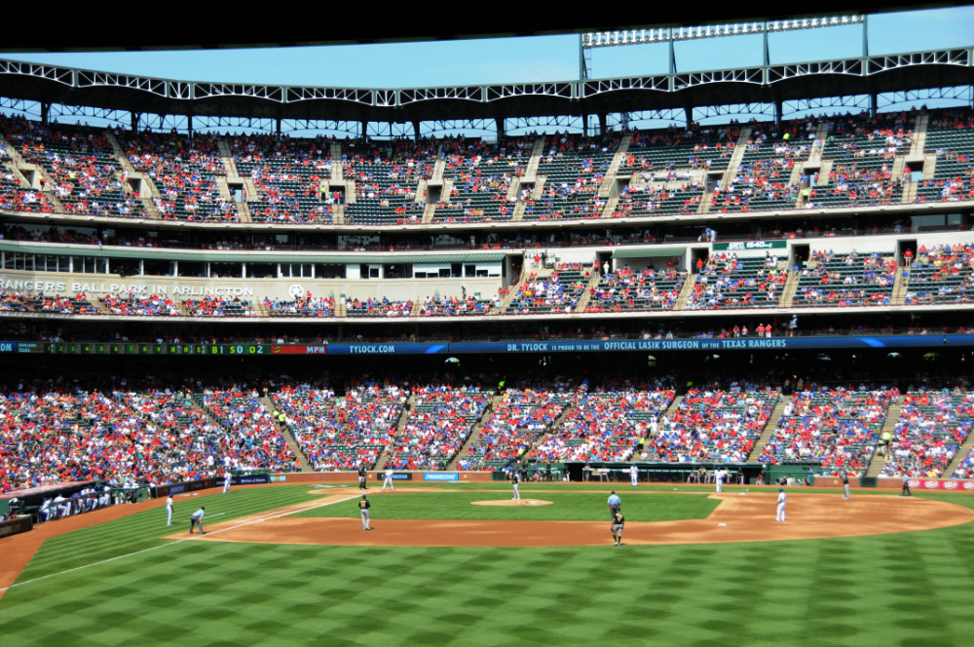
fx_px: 1621
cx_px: 487
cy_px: 324
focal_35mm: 60
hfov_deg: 33.4
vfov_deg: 22.6
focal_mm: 40
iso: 640
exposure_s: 1/2500
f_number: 6.3
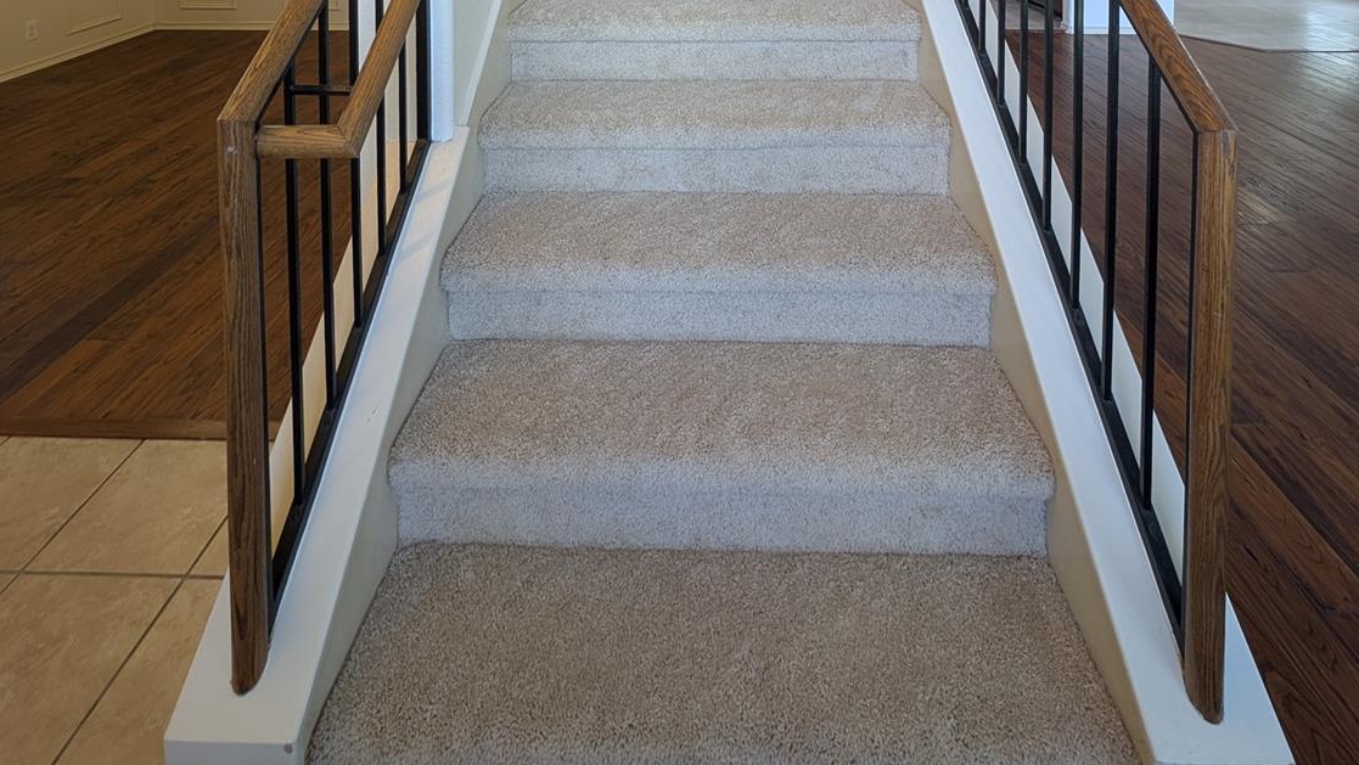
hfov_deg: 92.6
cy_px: -137
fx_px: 649
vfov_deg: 42.3
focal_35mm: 18
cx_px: 697
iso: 70
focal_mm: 2.23
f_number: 1.95
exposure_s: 1/24
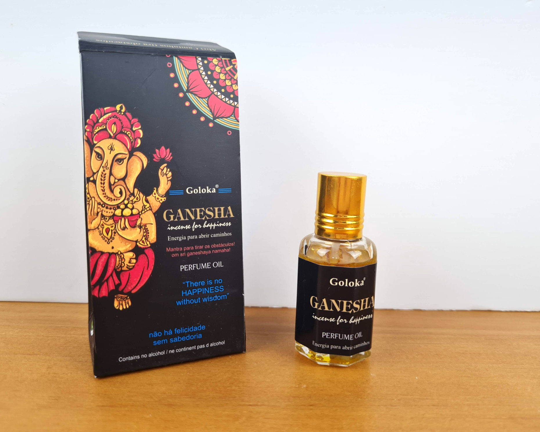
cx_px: 255
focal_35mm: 28
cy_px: 211
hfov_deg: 62.2
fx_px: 448
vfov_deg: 51.5
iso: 50
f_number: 1.8
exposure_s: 1/207
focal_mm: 5.4
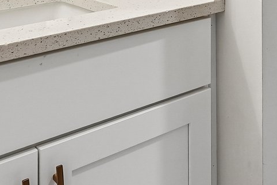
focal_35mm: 68
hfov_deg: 28.6
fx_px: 523
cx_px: 244
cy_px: -112
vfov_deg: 17.5
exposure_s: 1/40
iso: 800
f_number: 8
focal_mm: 16
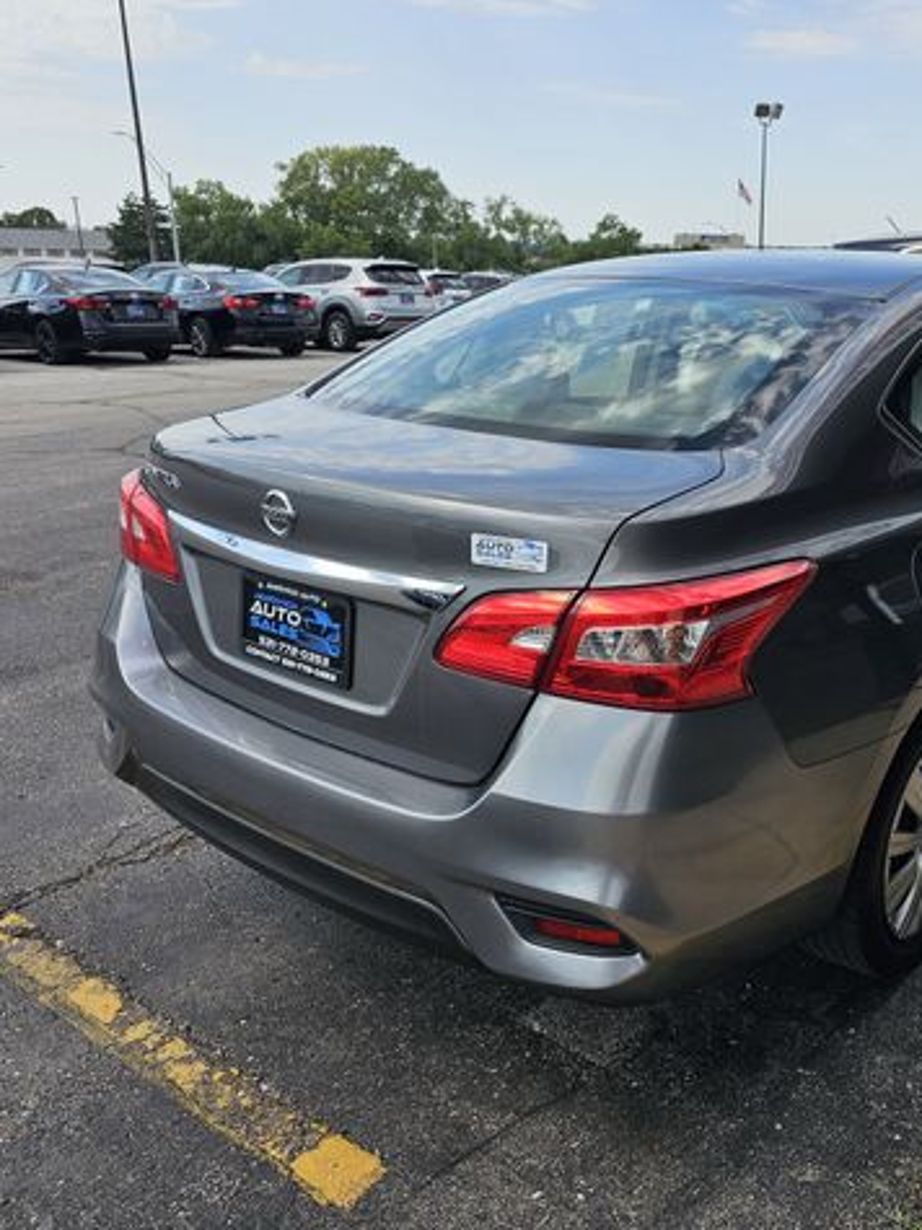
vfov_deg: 58.4
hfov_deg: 44.3
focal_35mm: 31
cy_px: 614
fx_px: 1101
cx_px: 660
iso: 10
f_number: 1.7
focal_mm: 6.3
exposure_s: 1/465
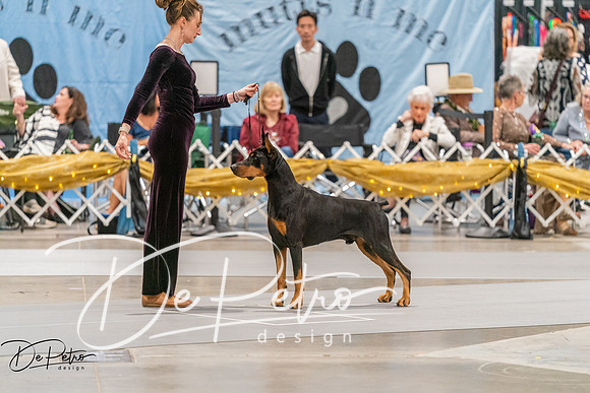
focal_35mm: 200
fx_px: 3278
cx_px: 295
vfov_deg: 6.9
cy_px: 196
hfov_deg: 10.3
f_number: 2.8
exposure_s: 1/250
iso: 6400
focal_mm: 200
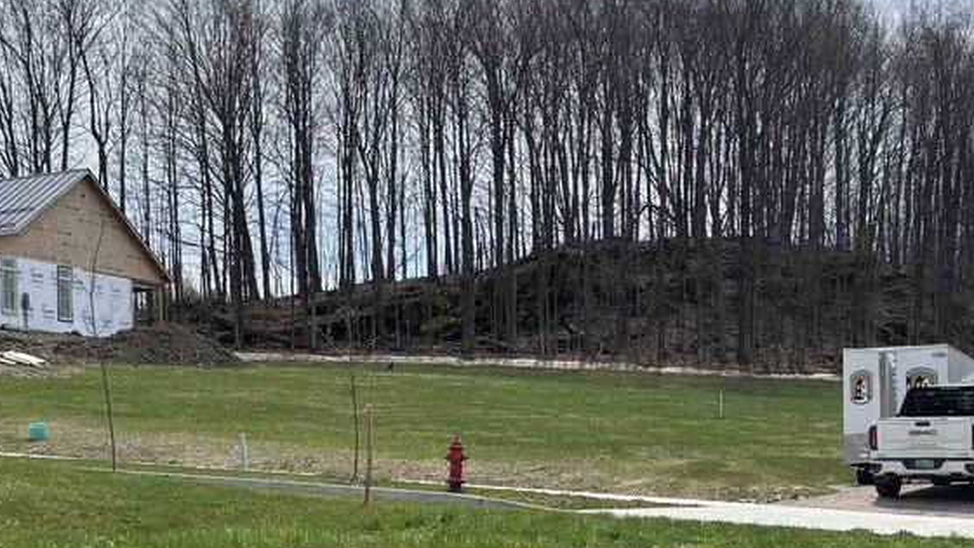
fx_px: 2092
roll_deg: +1.5
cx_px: 475
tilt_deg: +3.6
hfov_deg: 26.2
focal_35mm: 81
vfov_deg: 14.8
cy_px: 445
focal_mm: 5.96
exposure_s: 1/5618
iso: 50
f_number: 1.6
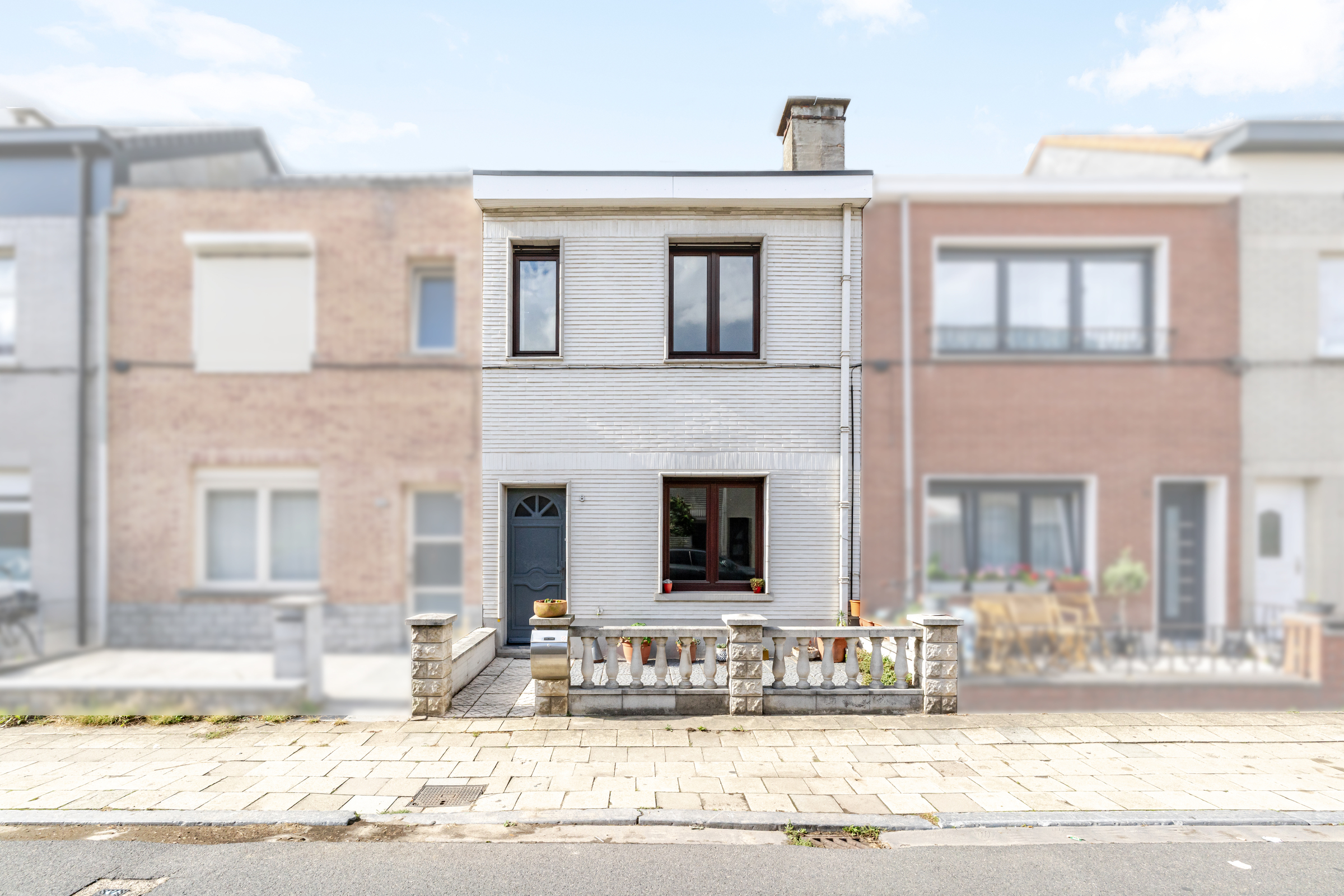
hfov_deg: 96.7
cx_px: 672
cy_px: 448
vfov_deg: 73.8
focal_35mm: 16
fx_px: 597
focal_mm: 16
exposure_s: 1/640
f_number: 11
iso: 800
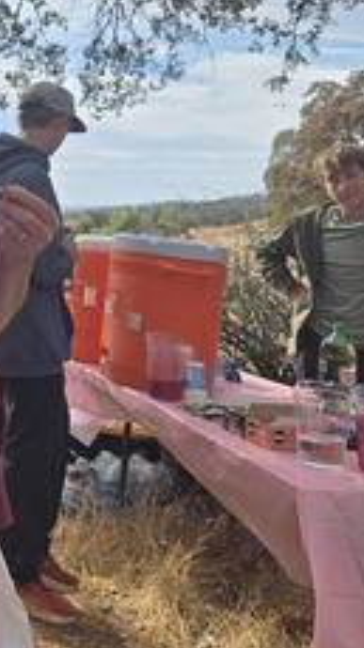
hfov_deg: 18.1
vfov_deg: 34.0
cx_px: -162
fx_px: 1032
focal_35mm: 60
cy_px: 141
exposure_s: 1/2071
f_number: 1.8
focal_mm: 5.4
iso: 25
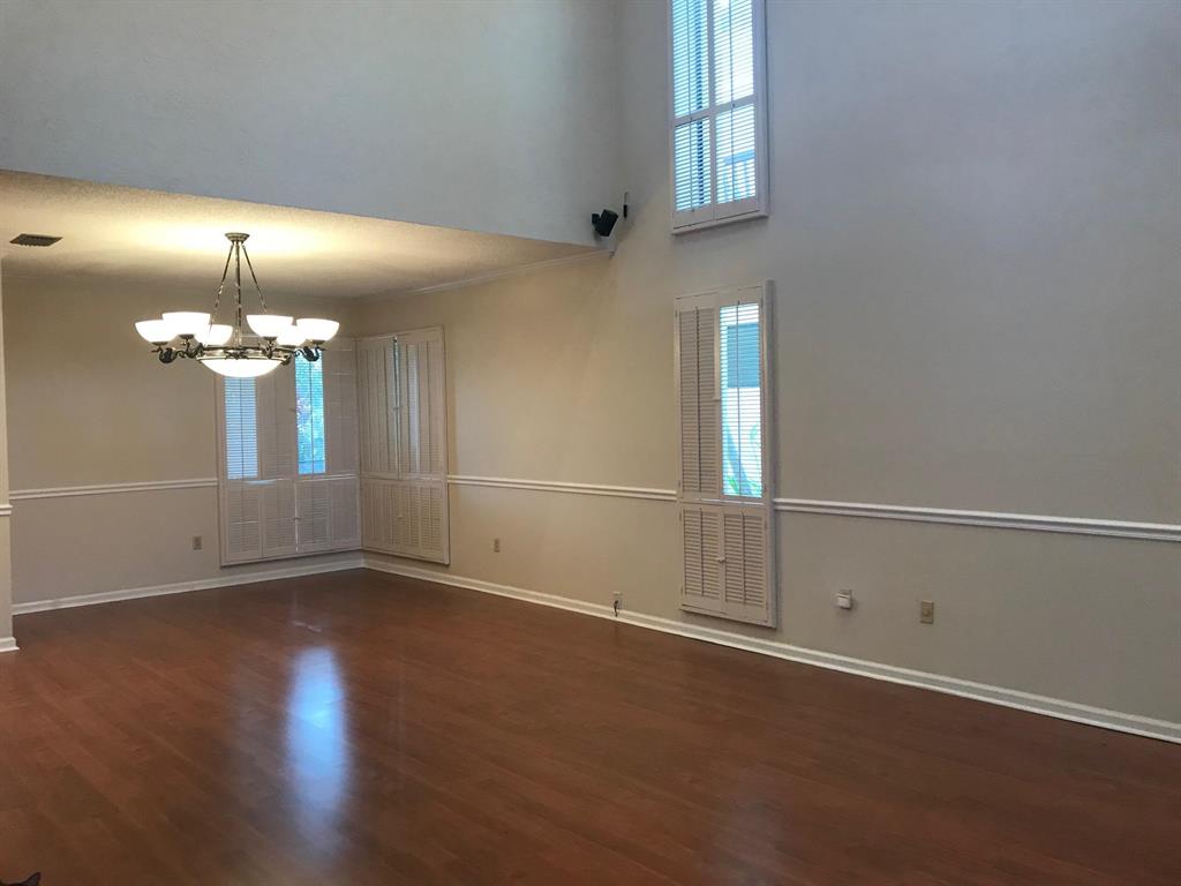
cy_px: 443
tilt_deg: -2.3
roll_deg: +2.5
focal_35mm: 28
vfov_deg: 49.7
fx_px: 955
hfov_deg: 63.4
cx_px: 590
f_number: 1.8
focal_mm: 3.99
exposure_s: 1/30
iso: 40
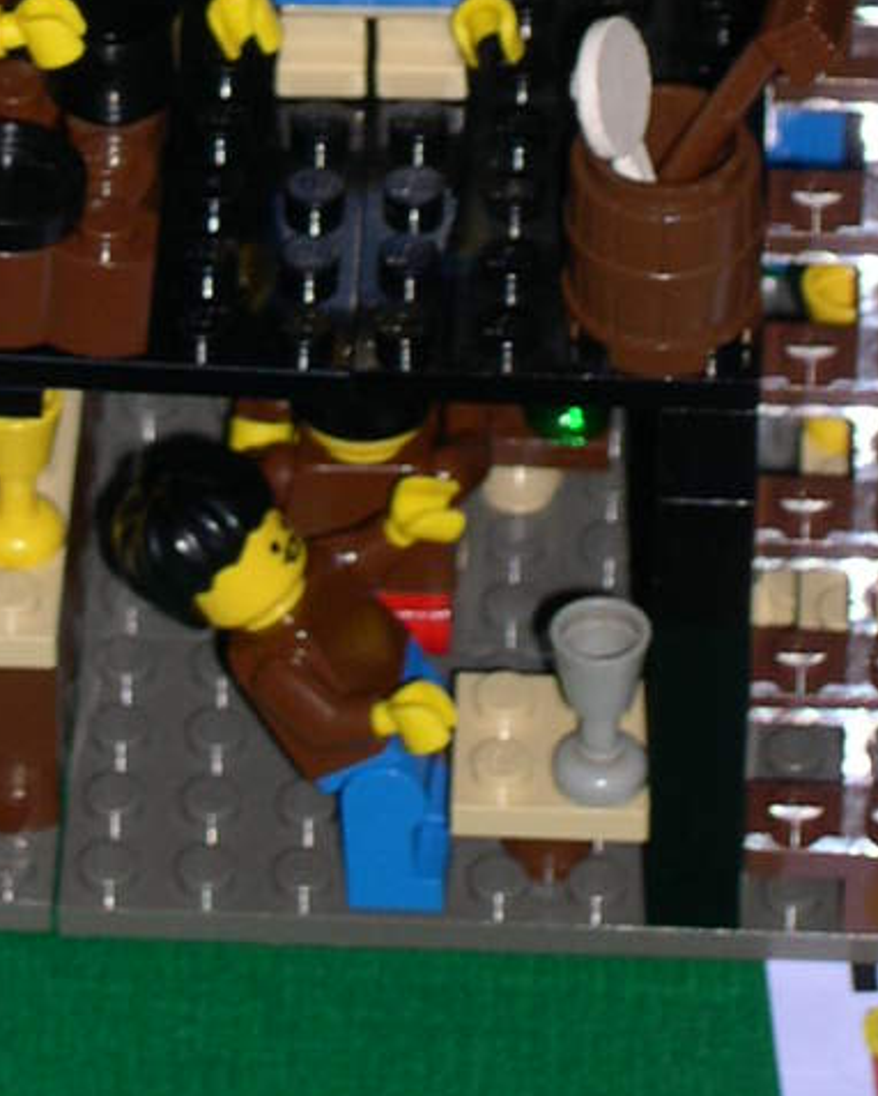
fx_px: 10842
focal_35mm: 334
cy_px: -271
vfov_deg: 5.8
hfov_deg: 4.6
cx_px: 349
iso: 100
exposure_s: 1/60
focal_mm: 21.6
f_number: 4.8
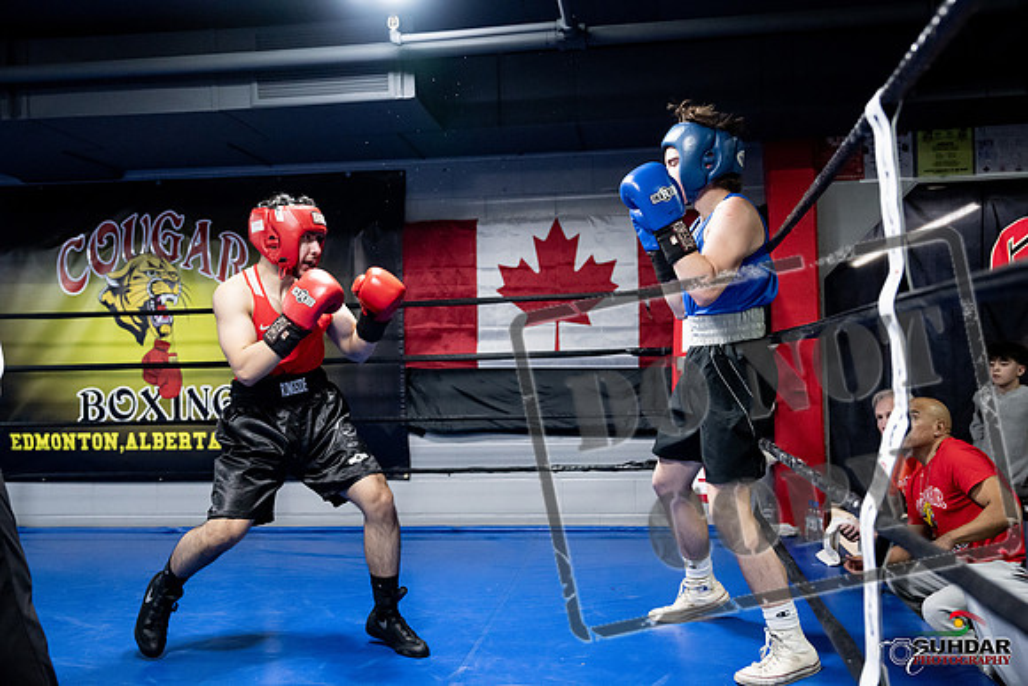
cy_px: 343
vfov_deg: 38.9
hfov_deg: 55.8
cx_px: 514
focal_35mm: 34
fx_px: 971
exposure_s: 1/1000
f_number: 2.8
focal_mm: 34
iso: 8000
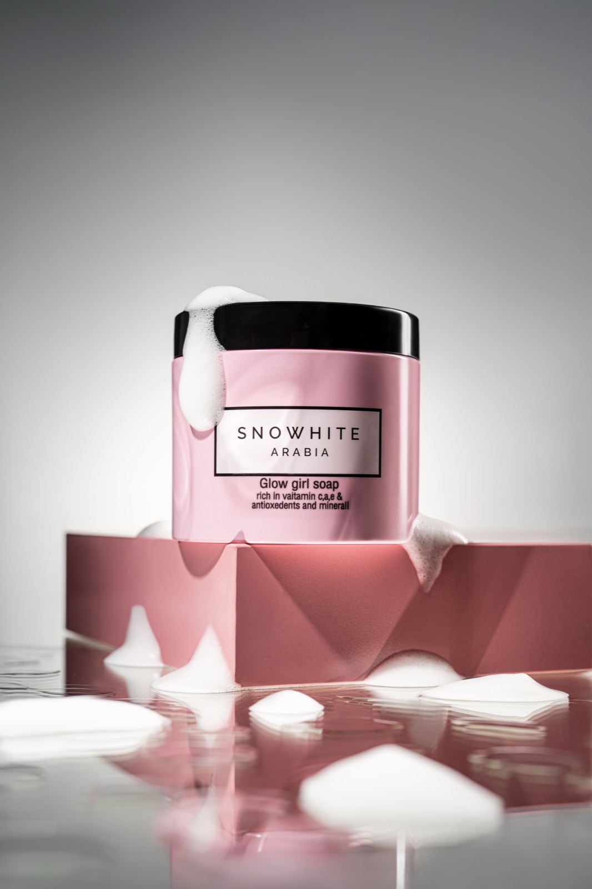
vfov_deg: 39.6
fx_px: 1234
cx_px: 296
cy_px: 444
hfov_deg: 27.0
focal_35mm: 50
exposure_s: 1/125
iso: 100
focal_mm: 50
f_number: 5.6
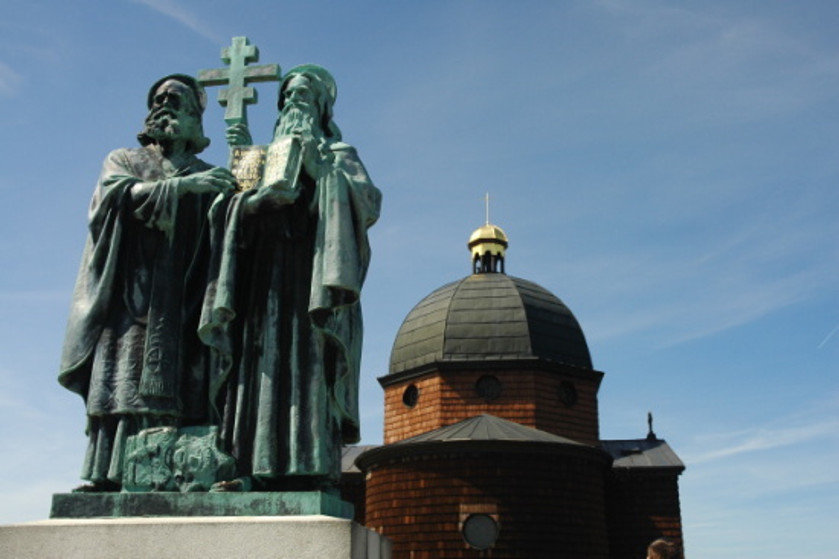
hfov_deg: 45.0
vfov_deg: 30.8
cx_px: 420
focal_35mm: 44
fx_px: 1013
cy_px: 280
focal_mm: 29
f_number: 6.3
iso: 200
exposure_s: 1/160
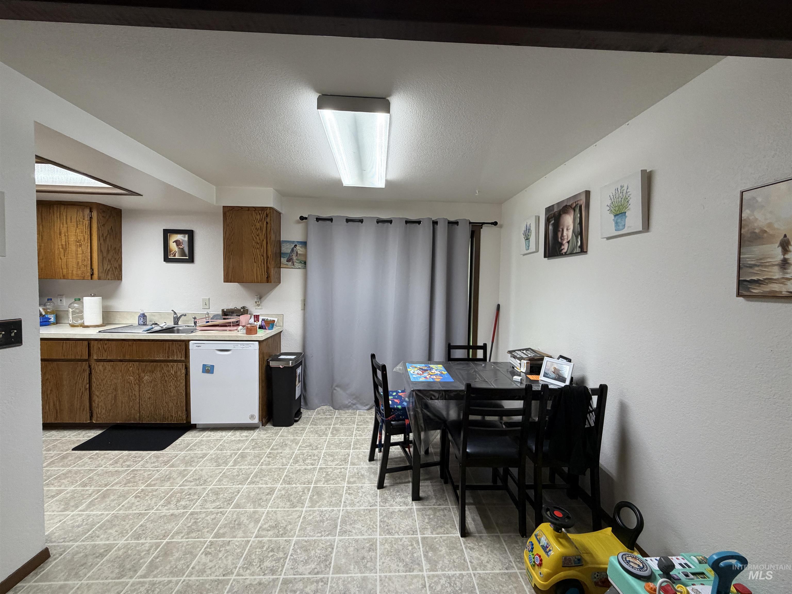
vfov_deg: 85.7
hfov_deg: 102.1
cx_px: 396
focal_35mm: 14
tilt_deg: -3.3
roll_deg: -1.0
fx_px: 320
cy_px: 297
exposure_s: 1/60
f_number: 2.2
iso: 200
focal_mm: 2.22
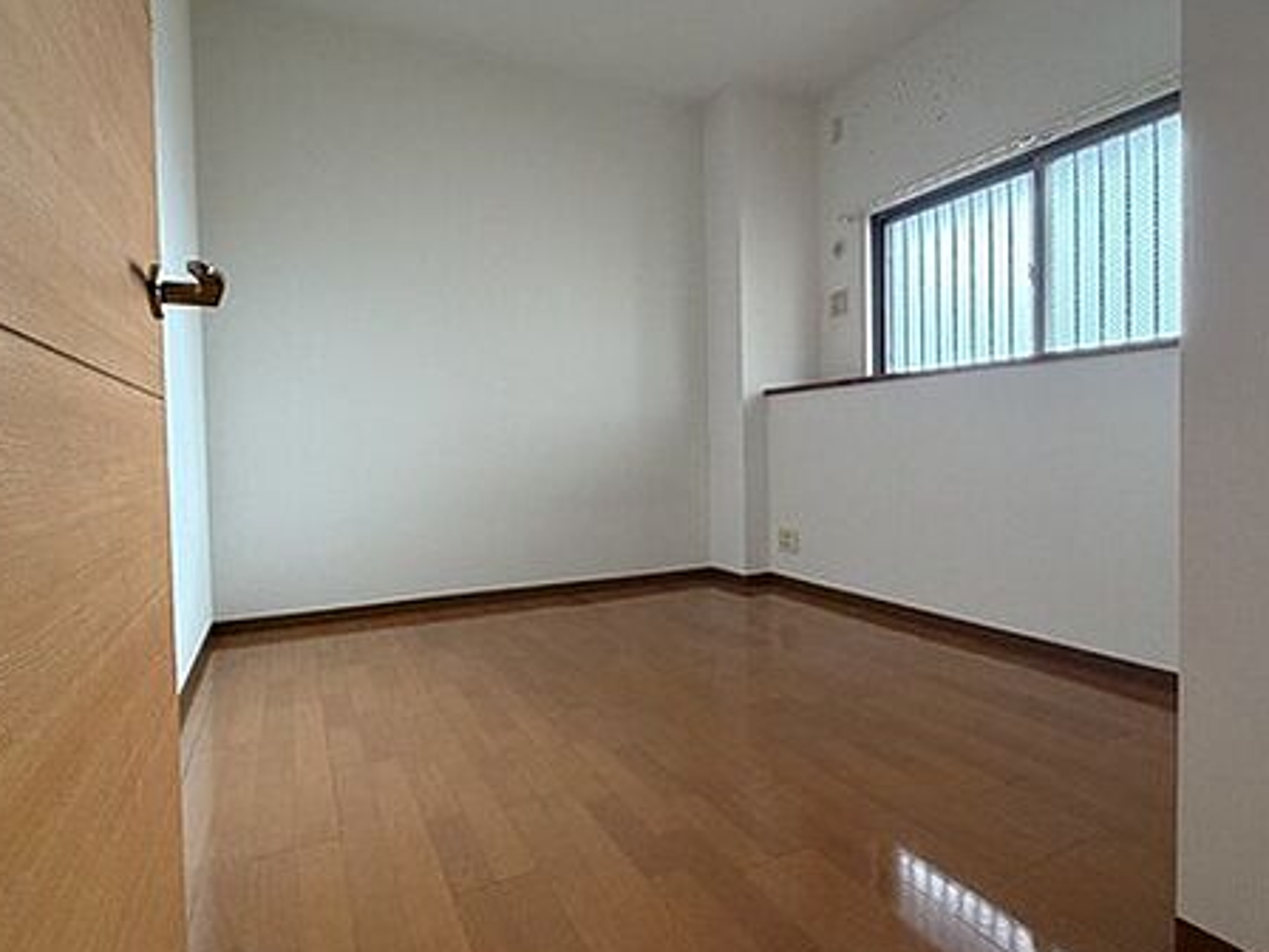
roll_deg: +1.5
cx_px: 688
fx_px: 733
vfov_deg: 66.0
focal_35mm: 20
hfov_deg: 81.6
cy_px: 468
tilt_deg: -2.3
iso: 400
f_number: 2.2
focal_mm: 2.22
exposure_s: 1/60
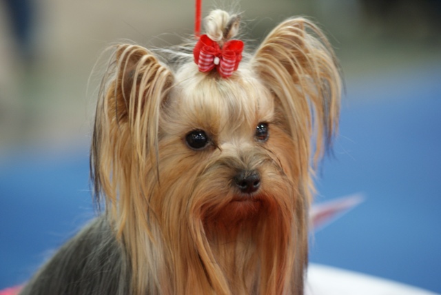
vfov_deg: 6.1
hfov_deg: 9.1
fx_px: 2759
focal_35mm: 225
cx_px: 220
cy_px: 148
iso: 400
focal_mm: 150
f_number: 4.5
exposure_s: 1/5
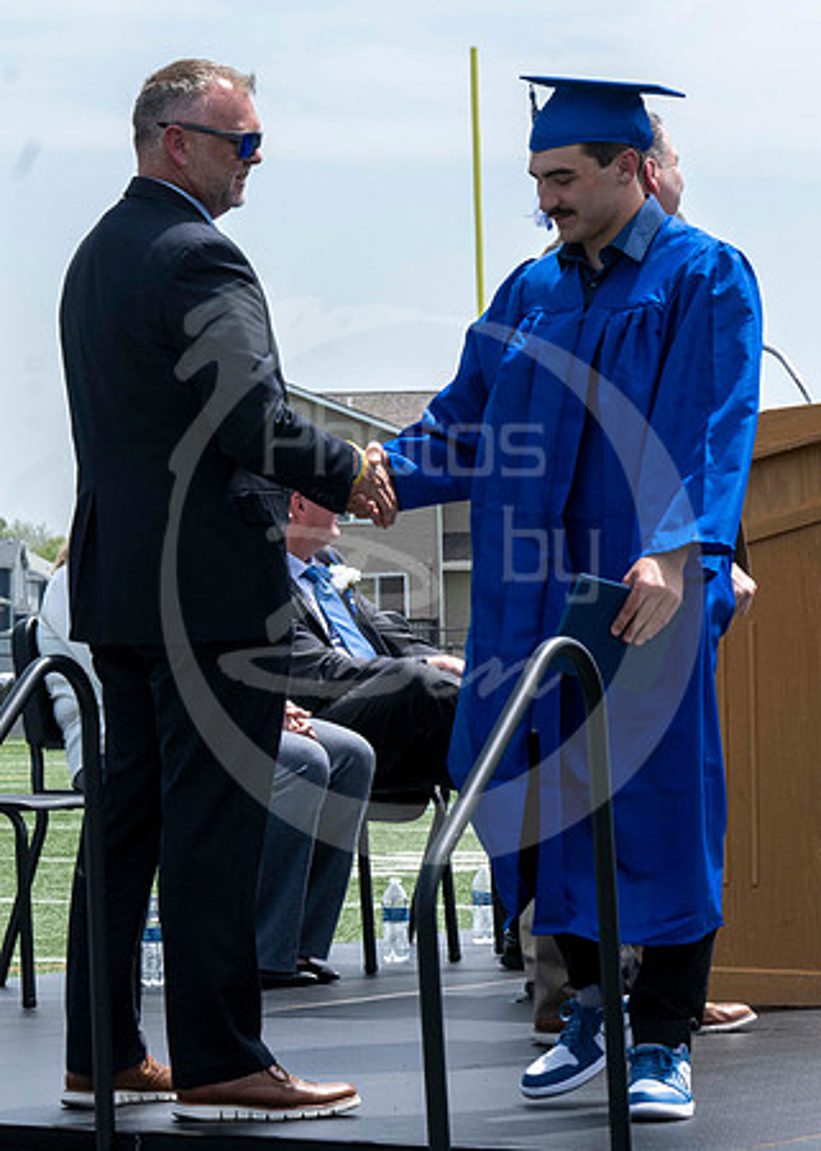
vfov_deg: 11.8
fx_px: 5572
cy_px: 346
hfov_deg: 8.4
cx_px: 100
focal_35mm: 171
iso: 200
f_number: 13
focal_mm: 70
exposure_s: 1/250
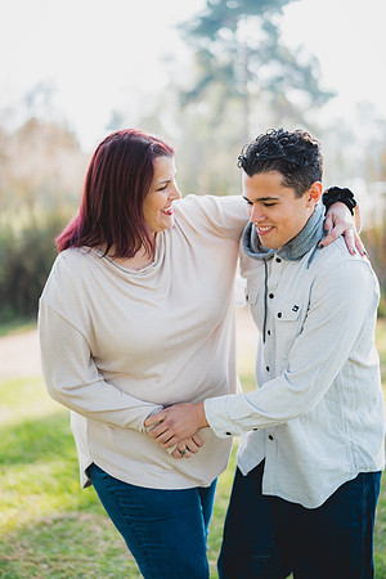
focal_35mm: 50
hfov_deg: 27.0
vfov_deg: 39.6
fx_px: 804
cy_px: 290
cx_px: 193
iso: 250
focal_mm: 50
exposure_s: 1/1600
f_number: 1.4
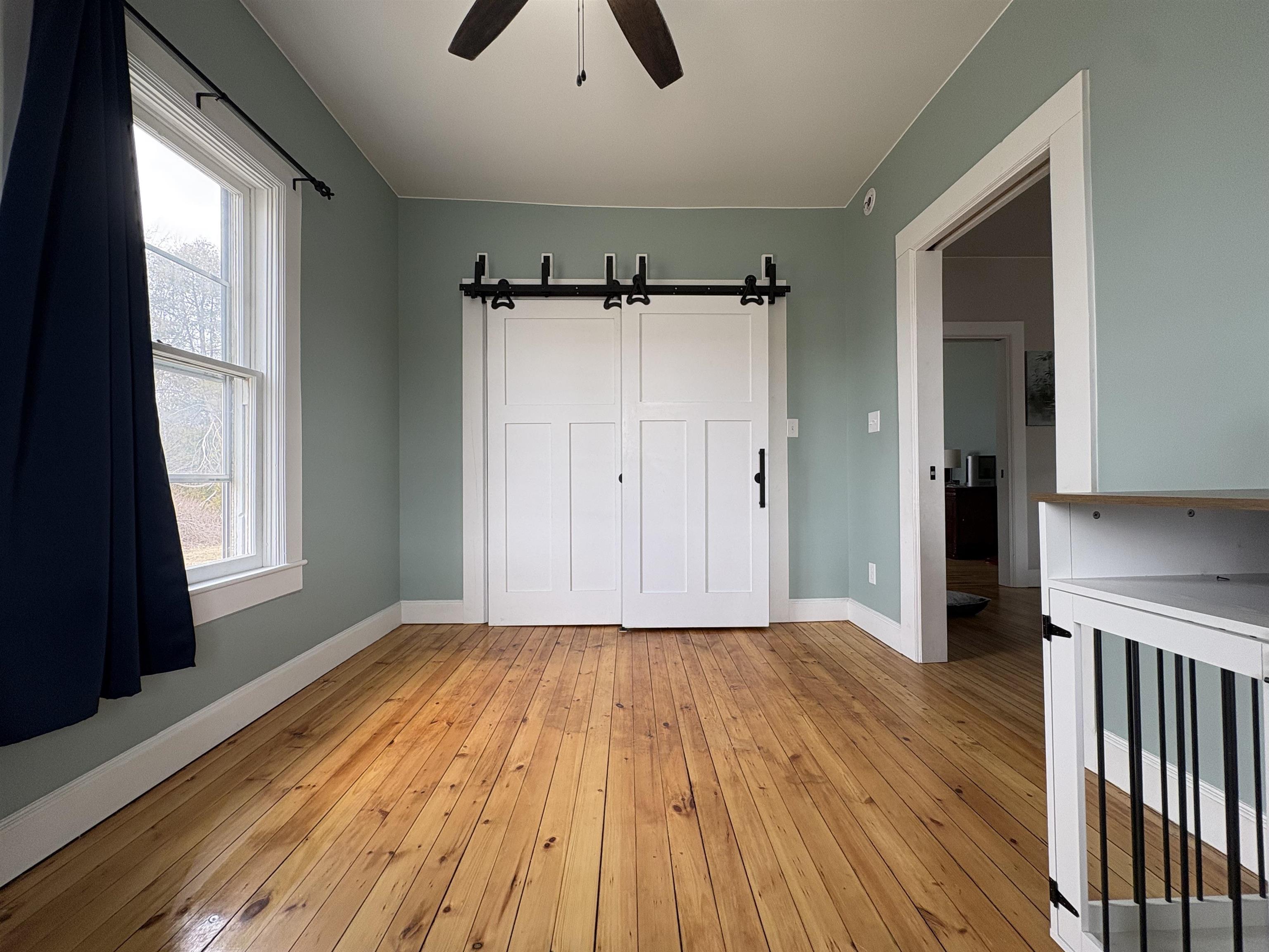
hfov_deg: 102.1
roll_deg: +0.8
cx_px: 634
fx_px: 513
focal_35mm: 14
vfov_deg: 85.7
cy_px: 476
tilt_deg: +0.6
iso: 64
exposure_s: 1/99
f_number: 2.2
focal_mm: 2.22
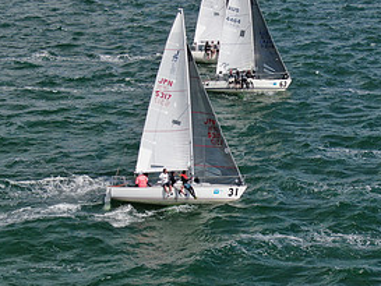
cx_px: 276
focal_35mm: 102
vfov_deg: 14.5
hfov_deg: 19.1
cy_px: 213
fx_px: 1123
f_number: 3.8
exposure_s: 1/1250
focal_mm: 8.6
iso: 100
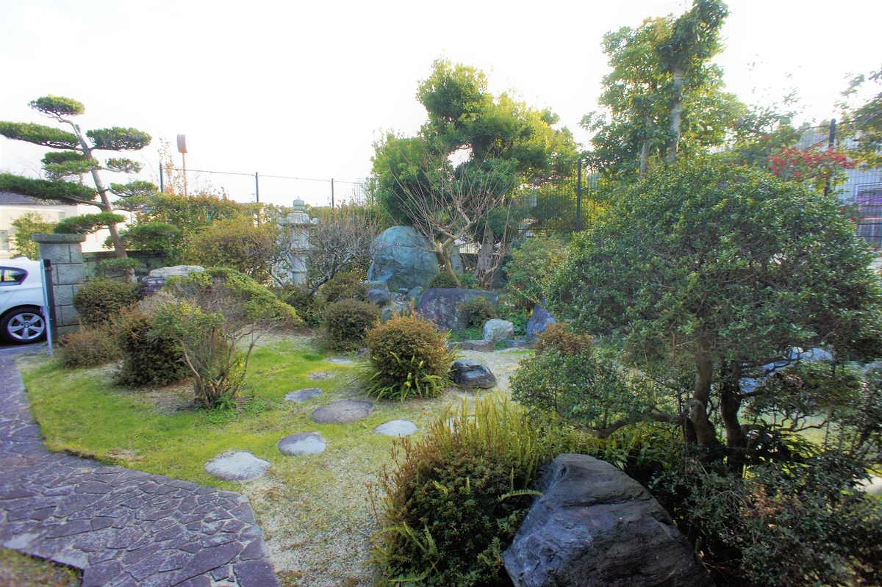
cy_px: 294
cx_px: 441
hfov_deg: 73.8
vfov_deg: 53.1
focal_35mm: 24
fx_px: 588
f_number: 5.6
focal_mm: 16
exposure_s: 1/200
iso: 320
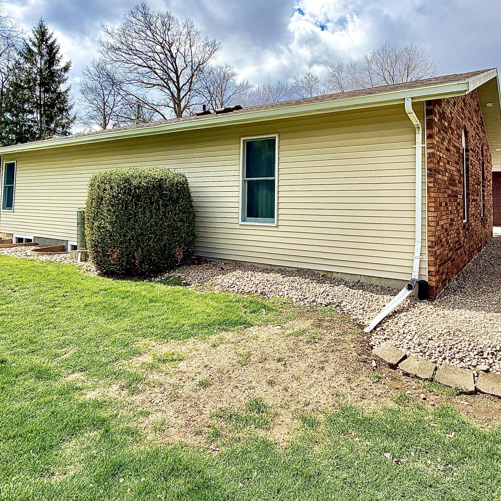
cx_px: 309
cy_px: 178
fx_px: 377
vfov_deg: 65.9
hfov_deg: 66.4
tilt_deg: +2.6
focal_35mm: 23
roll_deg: -0.5
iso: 20
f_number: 2.2
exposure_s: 1/1068
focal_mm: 2.22
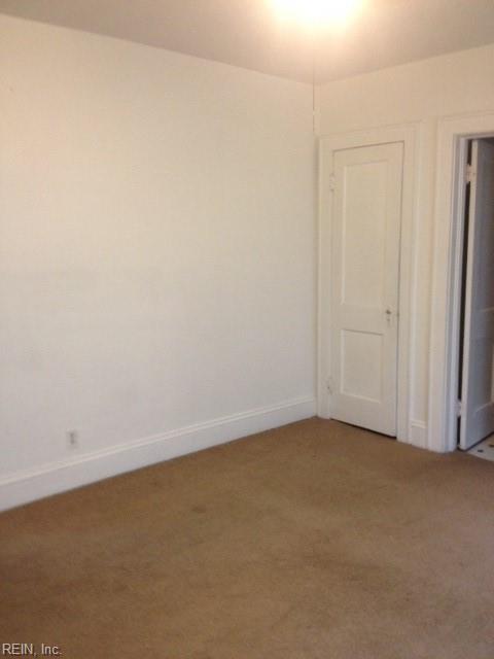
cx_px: 247
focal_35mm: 35
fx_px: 666
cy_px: 330
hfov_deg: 40.7
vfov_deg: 52.6
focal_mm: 4.28
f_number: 2.4
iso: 200
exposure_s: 1/20
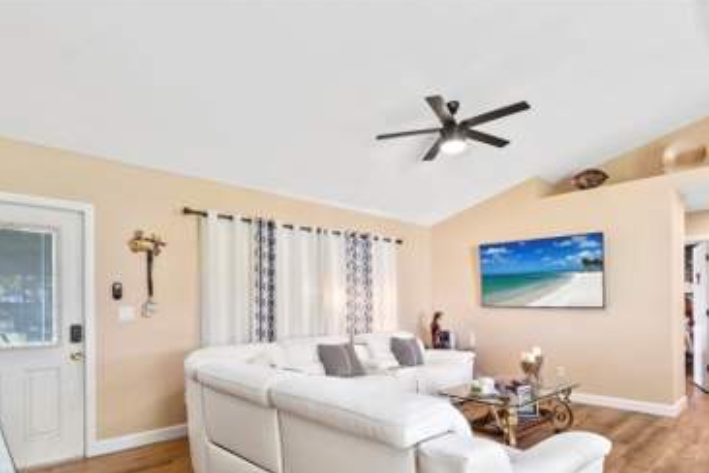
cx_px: 370
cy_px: 302
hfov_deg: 79.4
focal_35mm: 22
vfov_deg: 57.1
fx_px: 426
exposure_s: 1/1.25
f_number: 9
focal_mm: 16.5
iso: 100
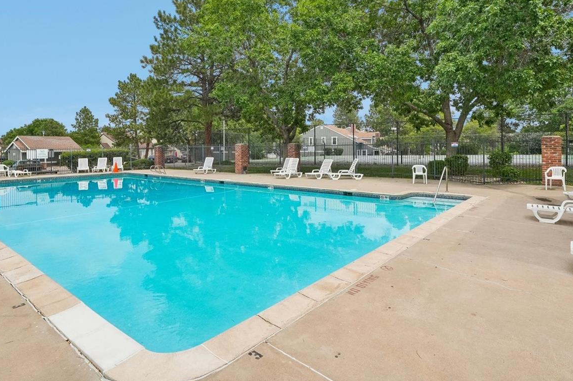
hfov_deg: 81.2
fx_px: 334
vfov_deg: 58.8
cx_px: 276
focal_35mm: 21
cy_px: 145
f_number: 8
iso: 800
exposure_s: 1/3200
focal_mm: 10
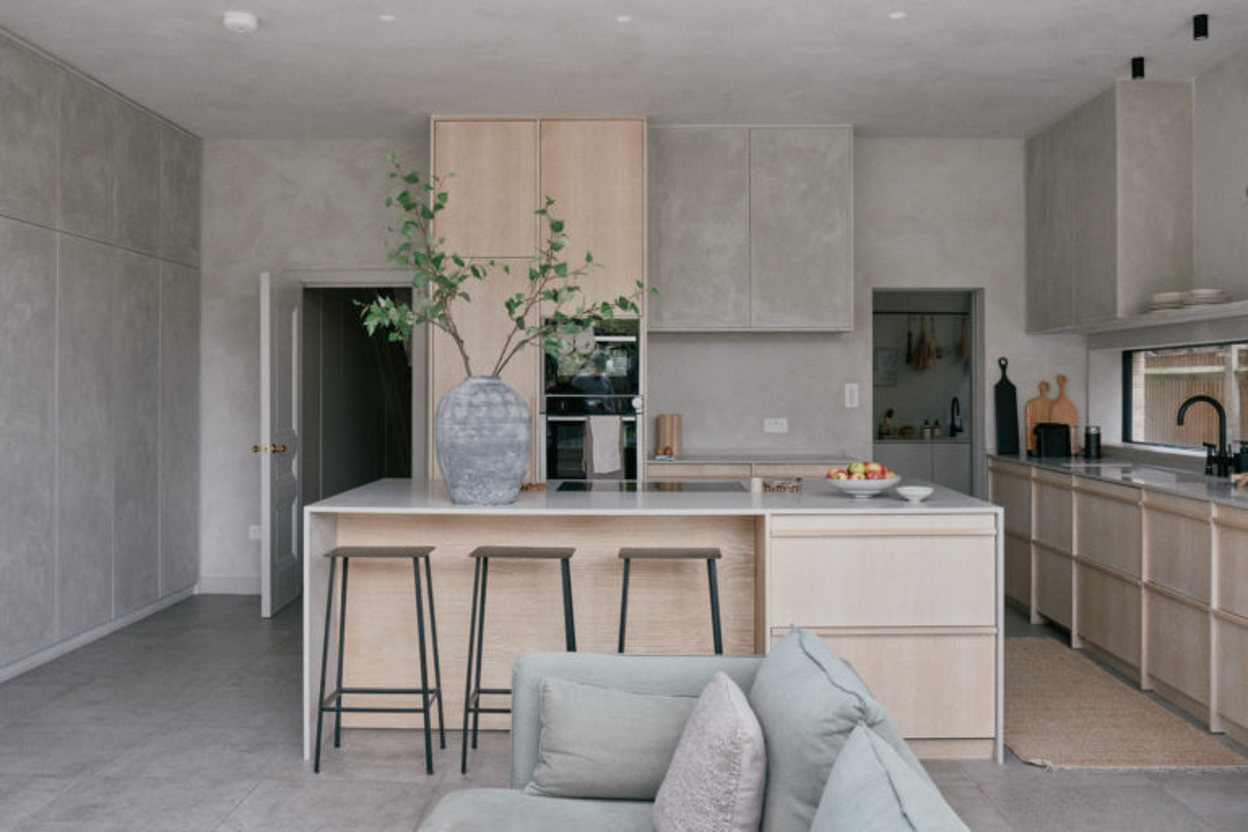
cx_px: 624
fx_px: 1075
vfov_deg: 42.3
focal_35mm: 31
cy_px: 416
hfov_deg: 60.3
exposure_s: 1/1.3
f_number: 11
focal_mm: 20.6
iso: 200
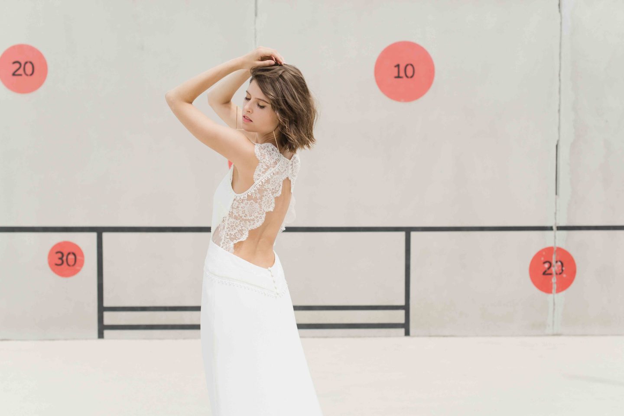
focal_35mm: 50
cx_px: 312
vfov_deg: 27.0
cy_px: 208
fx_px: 867
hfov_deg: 39.6
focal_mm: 50
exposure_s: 1/1250
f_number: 4
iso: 80
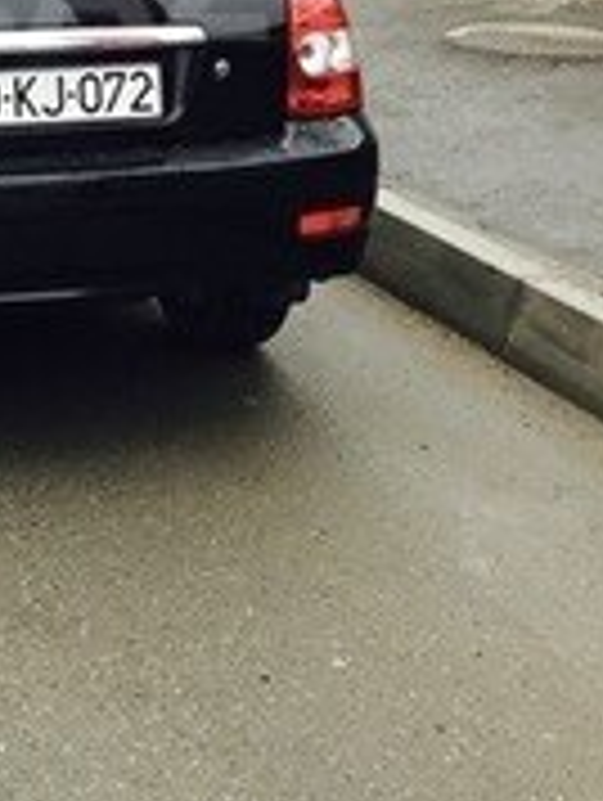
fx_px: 1807
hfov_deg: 17.7
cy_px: -27
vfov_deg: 23.8
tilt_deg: -6.1
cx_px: -194
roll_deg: -1.0
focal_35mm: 78
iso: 20
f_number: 1.8
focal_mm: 3.99
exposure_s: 1/348
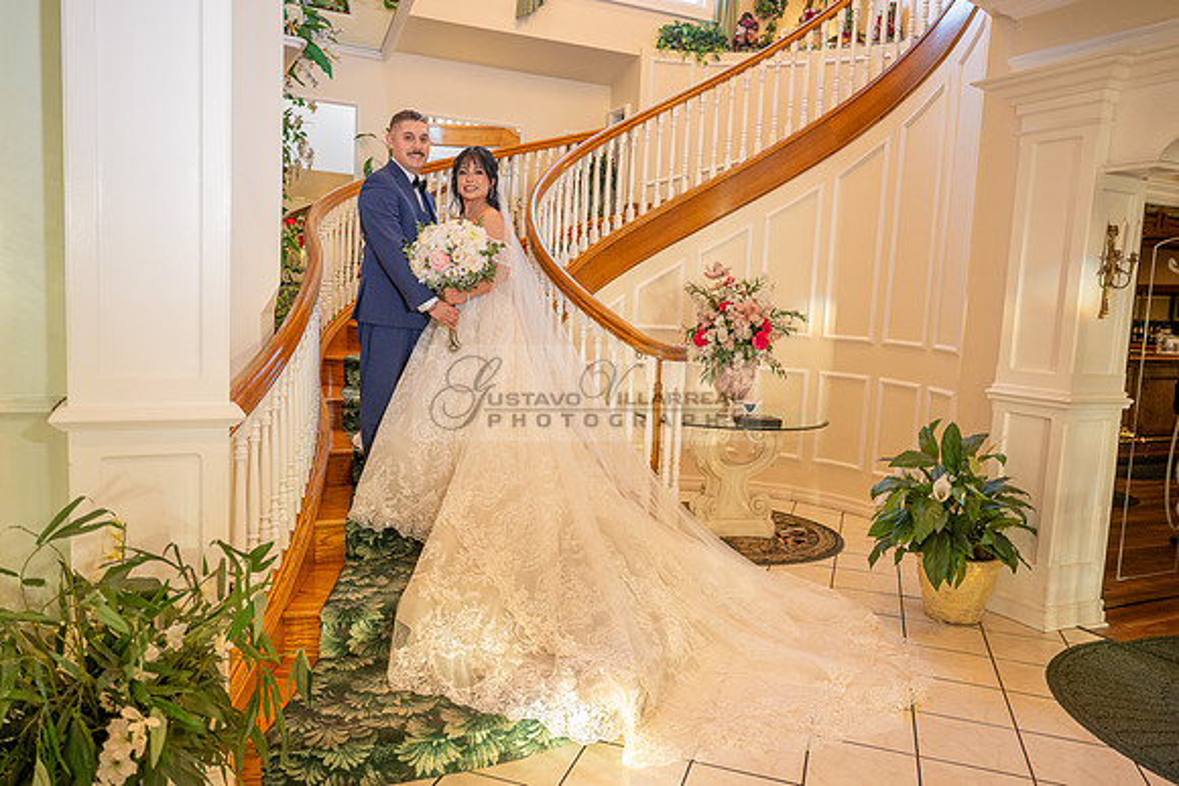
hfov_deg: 68.5
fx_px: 864
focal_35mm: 26
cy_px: 391
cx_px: 556
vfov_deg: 48.9
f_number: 2.8
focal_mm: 24
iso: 1000
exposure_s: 1/100
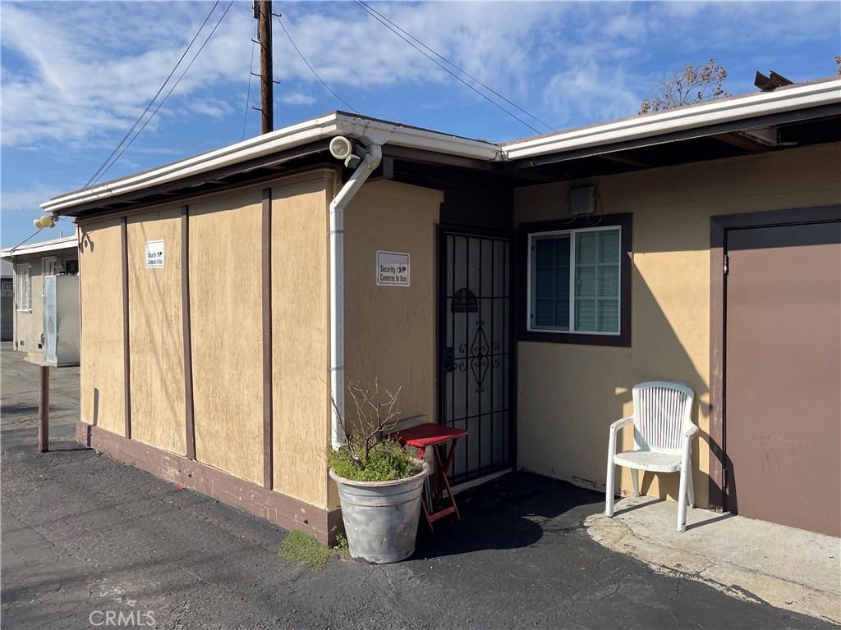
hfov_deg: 67.3
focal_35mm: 26
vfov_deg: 53.1
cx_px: 420
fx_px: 632
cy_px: 315
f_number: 1.6
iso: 32
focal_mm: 4.2
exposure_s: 1/4000
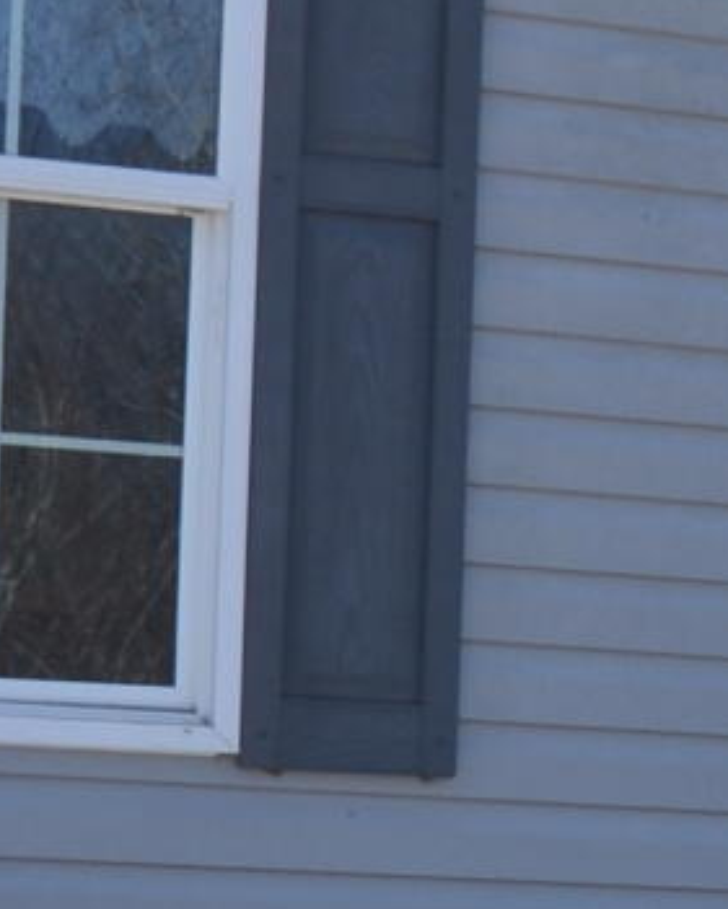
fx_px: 5169
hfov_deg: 7.6
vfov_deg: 10.0
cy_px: 905
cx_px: 1707
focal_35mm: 192
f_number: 8
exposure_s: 1/250
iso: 160
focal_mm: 16
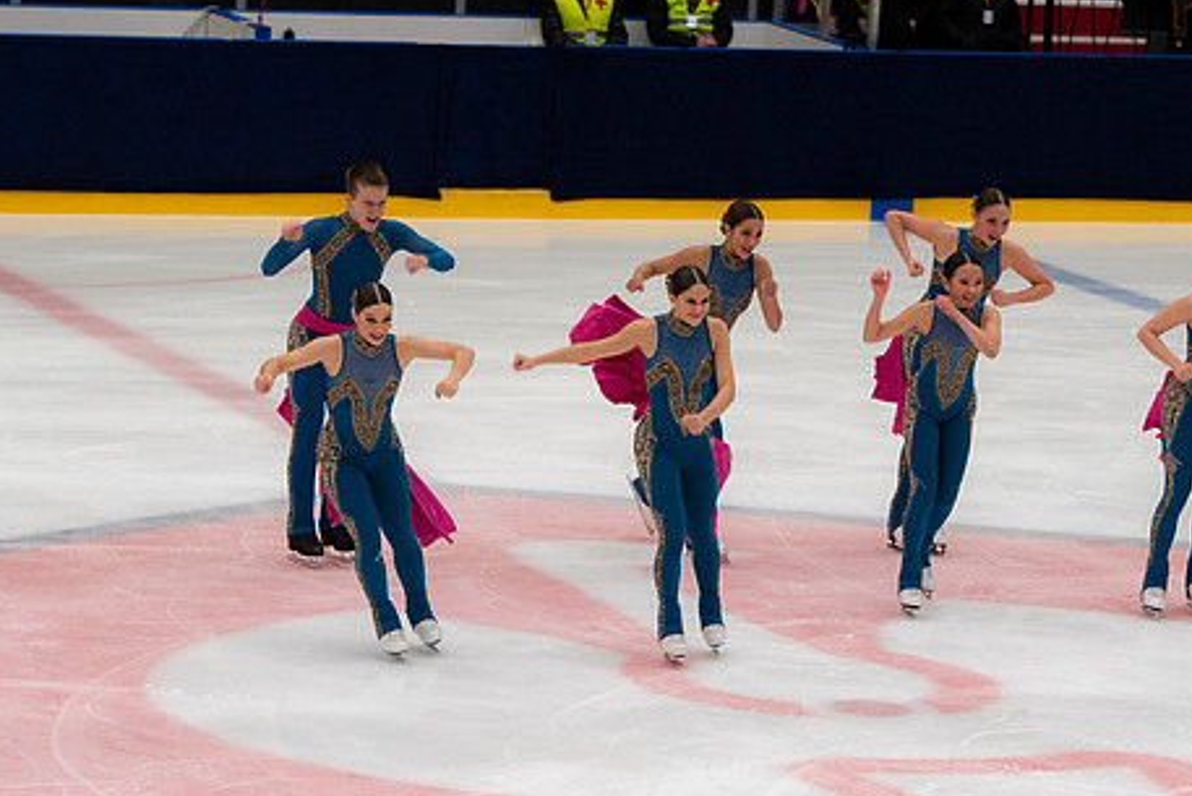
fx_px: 6425
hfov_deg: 10.6
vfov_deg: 7.1
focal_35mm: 194
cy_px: 427
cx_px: 694
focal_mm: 102
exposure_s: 1/160
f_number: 5.6
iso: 560
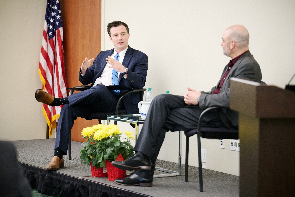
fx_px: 983
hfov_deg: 17.1
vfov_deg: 11.4
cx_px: 148
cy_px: 98
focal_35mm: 120
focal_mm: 120
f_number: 2.8
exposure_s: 1/200
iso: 3200
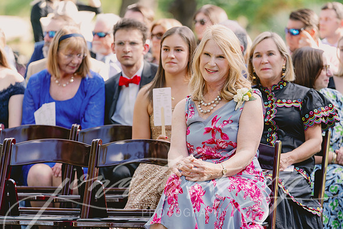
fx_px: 1849
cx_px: 172
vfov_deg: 7.1
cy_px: 114
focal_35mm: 194
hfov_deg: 10.6
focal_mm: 194
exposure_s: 1/250
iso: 200
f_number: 4
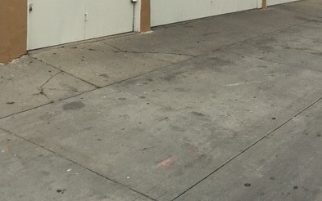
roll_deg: -2.6
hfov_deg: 40.3
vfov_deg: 23.7
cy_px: -37
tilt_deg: +3.5
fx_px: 439
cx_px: 172
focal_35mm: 50
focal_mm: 4.15
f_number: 2.2
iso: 32
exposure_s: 1/2198
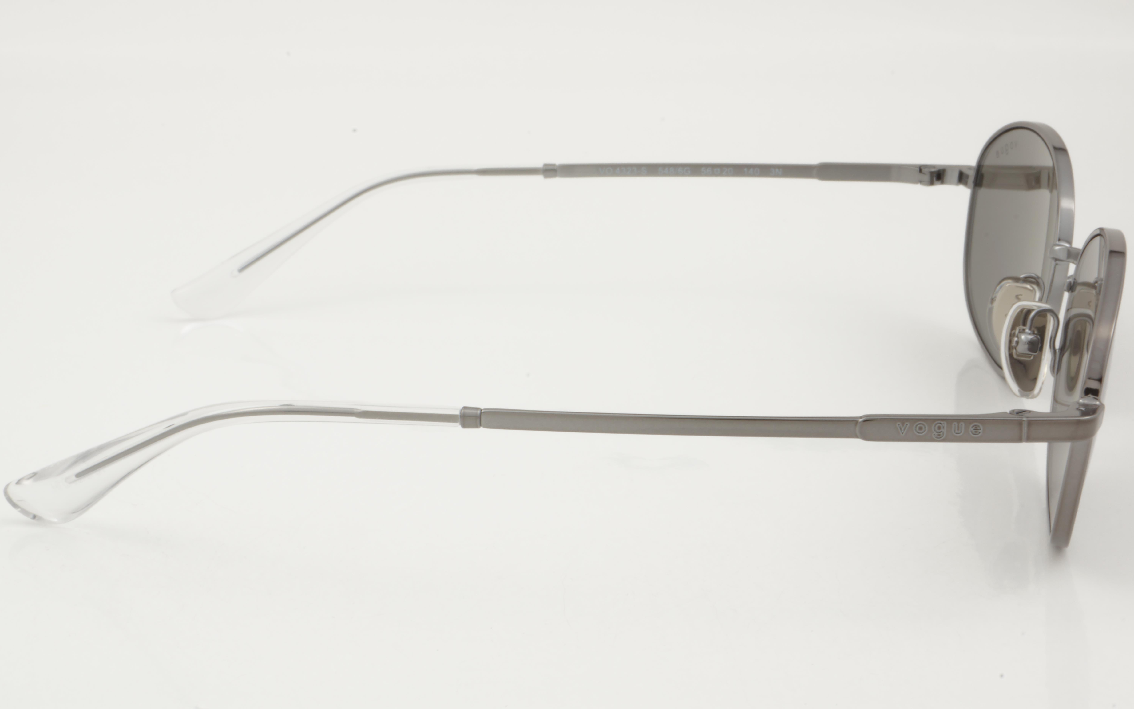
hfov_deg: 26.8
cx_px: 564
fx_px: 2380
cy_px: 345
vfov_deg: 16.9
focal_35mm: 77
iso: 100
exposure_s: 1/2
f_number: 32
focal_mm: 50
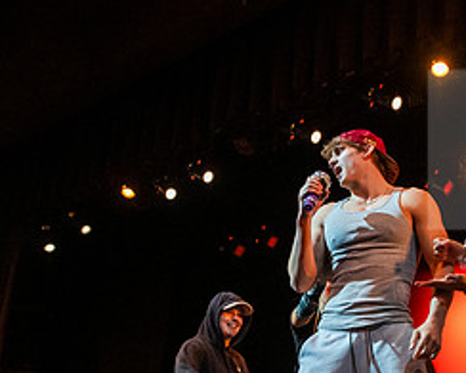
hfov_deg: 31.7
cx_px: 371
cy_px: 301
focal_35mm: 58
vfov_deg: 25.7
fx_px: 800
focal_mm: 26
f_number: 3.5
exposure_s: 1/320
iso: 4000
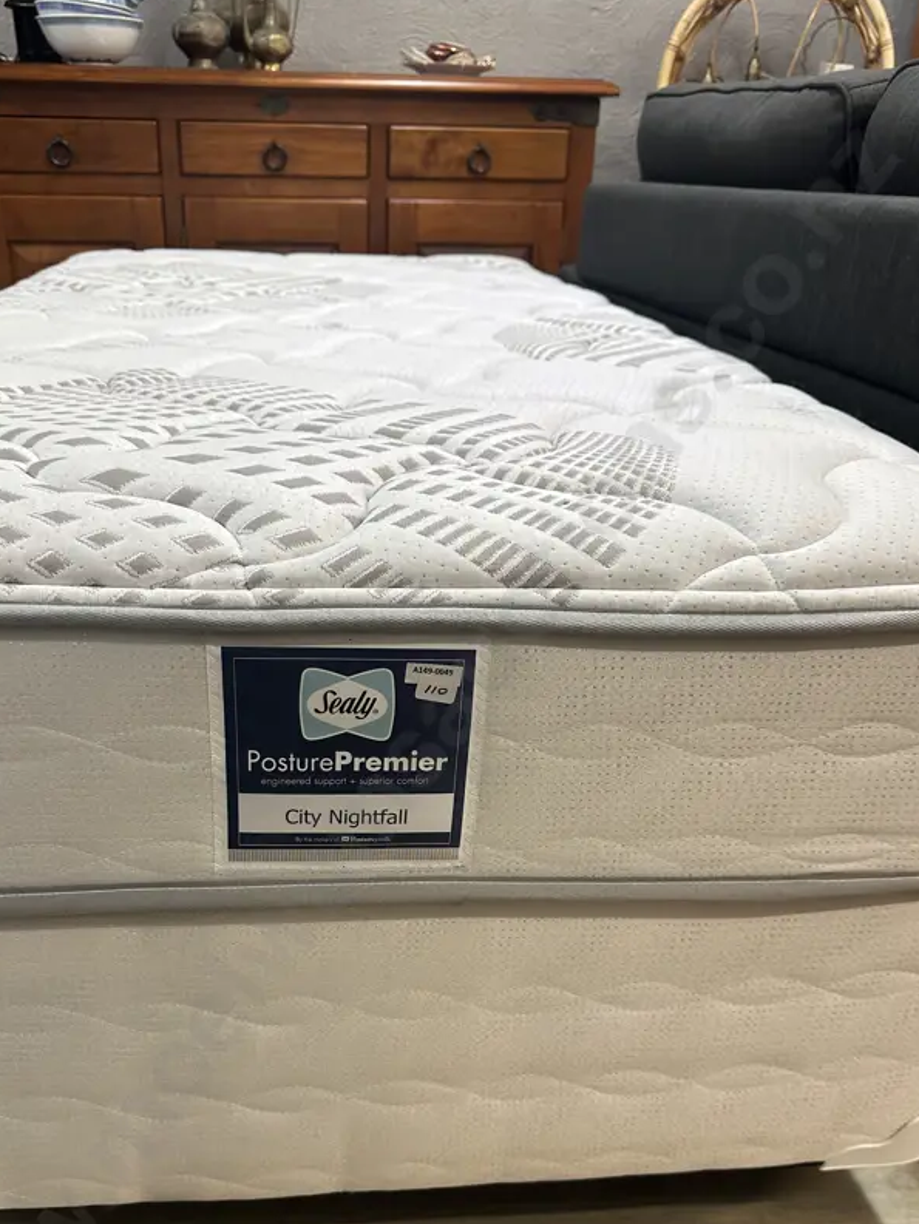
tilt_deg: -28.9
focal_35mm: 31
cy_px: 775
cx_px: 403
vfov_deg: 57.5
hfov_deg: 45.4
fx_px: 1097
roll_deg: -1.7
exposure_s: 1/100
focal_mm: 6.86
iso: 125
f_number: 1.78
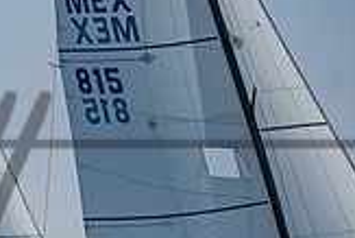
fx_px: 8735
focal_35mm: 885
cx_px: -339
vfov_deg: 1.6
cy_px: 250
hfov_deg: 2.3
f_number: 6.3
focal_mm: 220
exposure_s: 1/3200
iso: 400
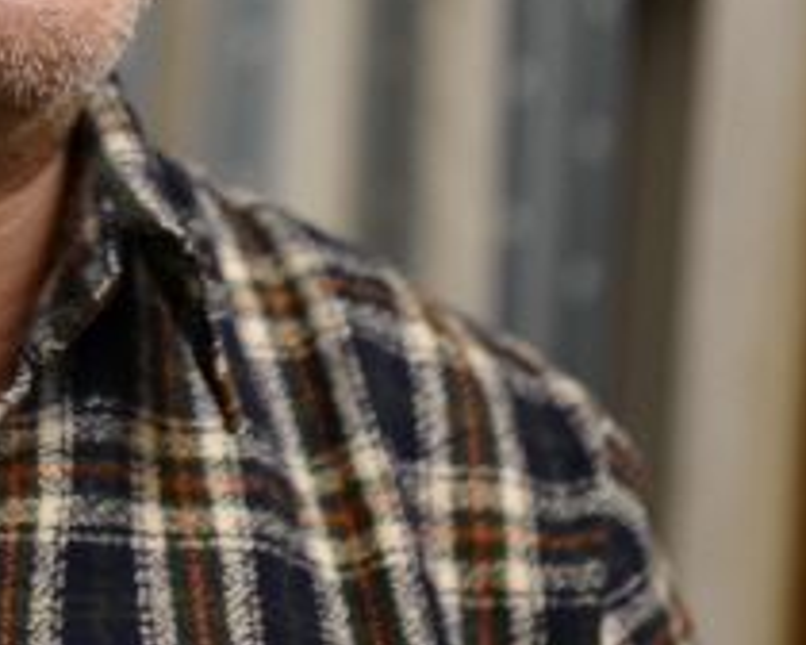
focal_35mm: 235
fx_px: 5606
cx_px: -180
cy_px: -236
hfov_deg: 8.1
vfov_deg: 6.5
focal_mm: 70
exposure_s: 1/200
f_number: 3.5
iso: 800
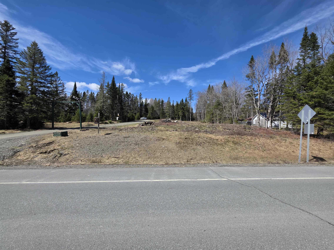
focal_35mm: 13
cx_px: 167
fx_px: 125
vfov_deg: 89.9
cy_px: 125
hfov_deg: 106.2
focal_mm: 2.2
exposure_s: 1/2111
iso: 40
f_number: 1.9
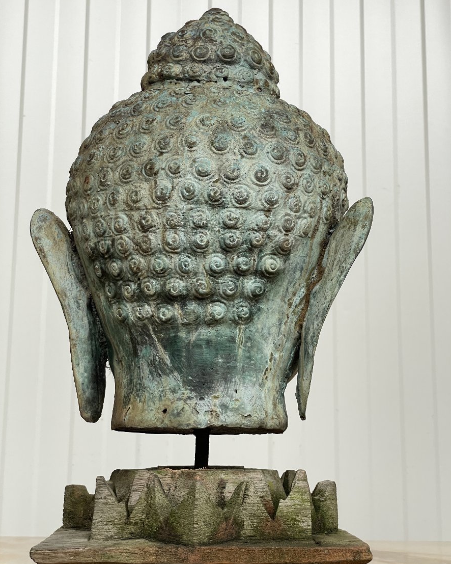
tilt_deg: +11.4
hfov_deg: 27.6
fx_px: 917
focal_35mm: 55
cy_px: 287
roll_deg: -0.3
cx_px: 227
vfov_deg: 34.1
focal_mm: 6
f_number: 2
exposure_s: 1/99
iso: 64
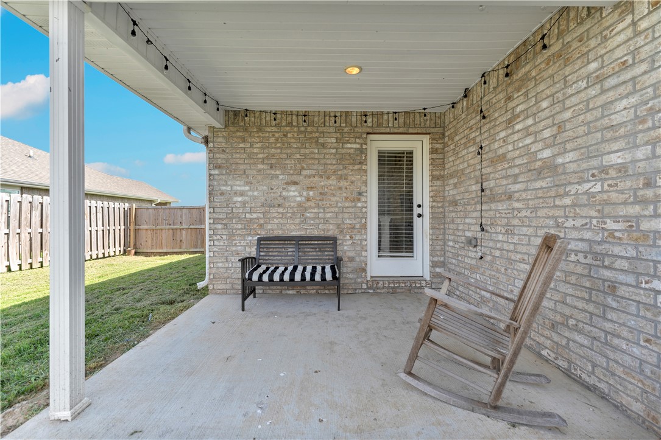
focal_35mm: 14
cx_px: 330
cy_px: 220
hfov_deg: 104.3
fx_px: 257
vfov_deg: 81.2
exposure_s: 1/320
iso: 250
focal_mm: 14
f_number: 2.8
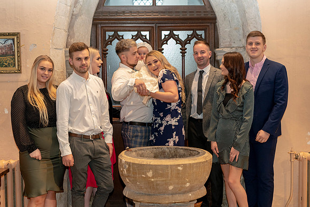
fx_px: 474
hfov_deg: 36.2
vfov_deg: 24.6
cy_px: 104
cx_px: 155
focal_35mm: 55
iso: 3200
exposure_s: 1/160
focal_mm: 55
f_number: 4
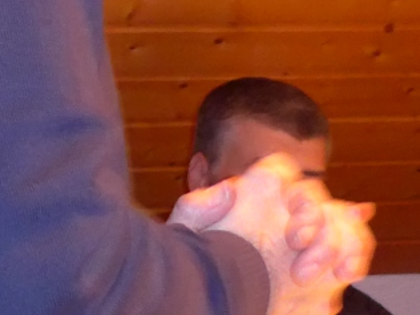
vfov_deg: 9.8
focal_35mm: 147
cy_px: -134
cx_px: -31
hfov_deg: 13.2
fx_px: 1784
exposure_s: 1/13
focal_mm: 6
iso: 800
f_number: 2
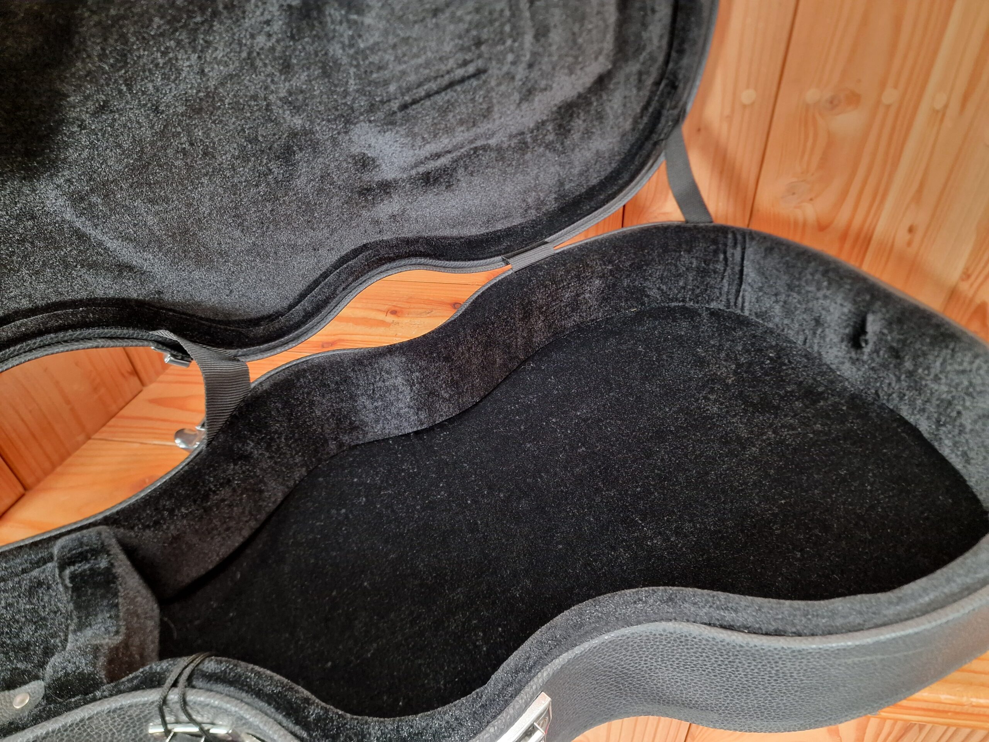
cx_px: 494
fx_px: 657
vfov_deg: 58.9
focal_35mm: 23
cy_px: 371
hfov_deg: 73.9
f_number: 1.8
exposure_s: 1/40
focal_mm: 6.4
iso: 640
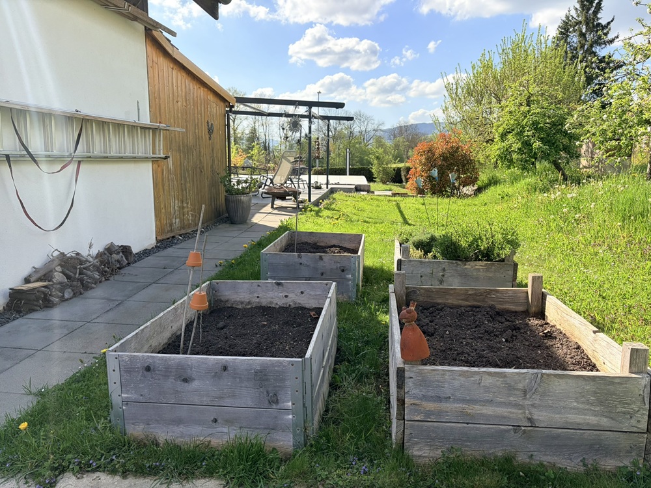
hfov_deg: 67.3
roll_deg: -0.5
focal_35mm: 26
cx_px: 326
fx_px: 489
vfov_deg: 53.1
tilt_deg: -10.5
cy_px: 244
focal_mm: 5.96
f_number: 1.6
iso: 64
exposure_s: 1/1901
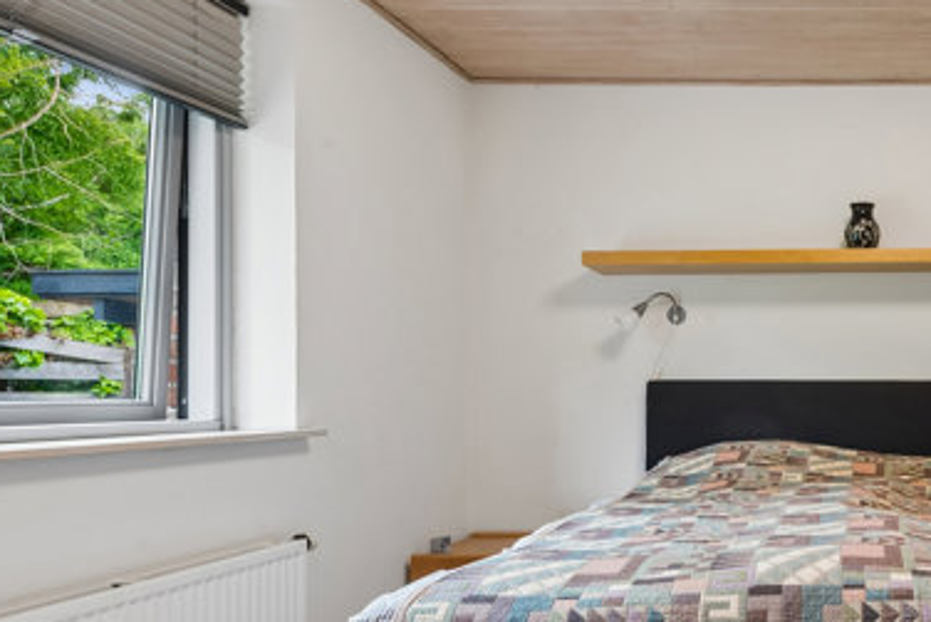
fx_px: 880
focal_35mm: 34
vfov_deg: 38.5
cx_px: 839
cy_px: 413
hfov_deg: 49.6
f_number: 10
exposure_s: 1
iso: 200
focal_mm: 16
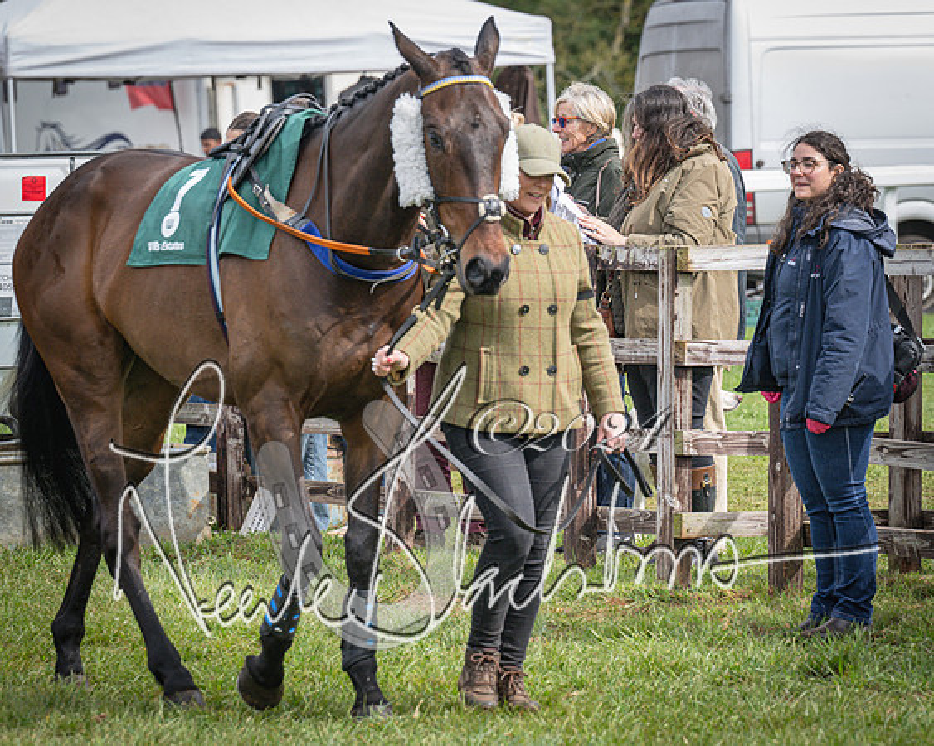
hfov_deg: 6.8
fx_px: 7898
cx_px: 613
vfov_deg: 5.4
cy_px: 343
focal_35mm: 286
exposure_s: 1/1000
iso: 400
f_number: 5
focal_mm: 155
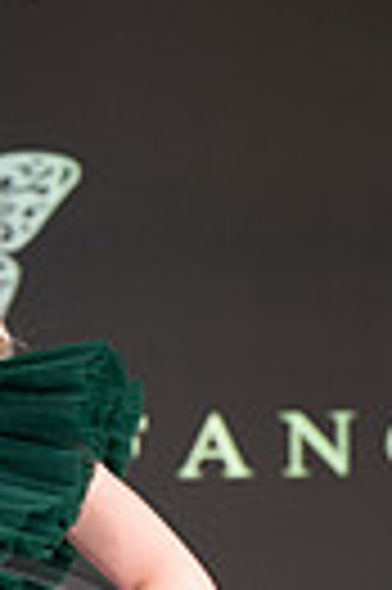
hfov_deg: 4.1
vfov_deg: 6.0
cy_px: 986
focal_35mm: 336
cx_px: -110
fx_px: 5502
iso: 2000
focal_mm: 98
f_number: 5.6
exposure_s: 1/400
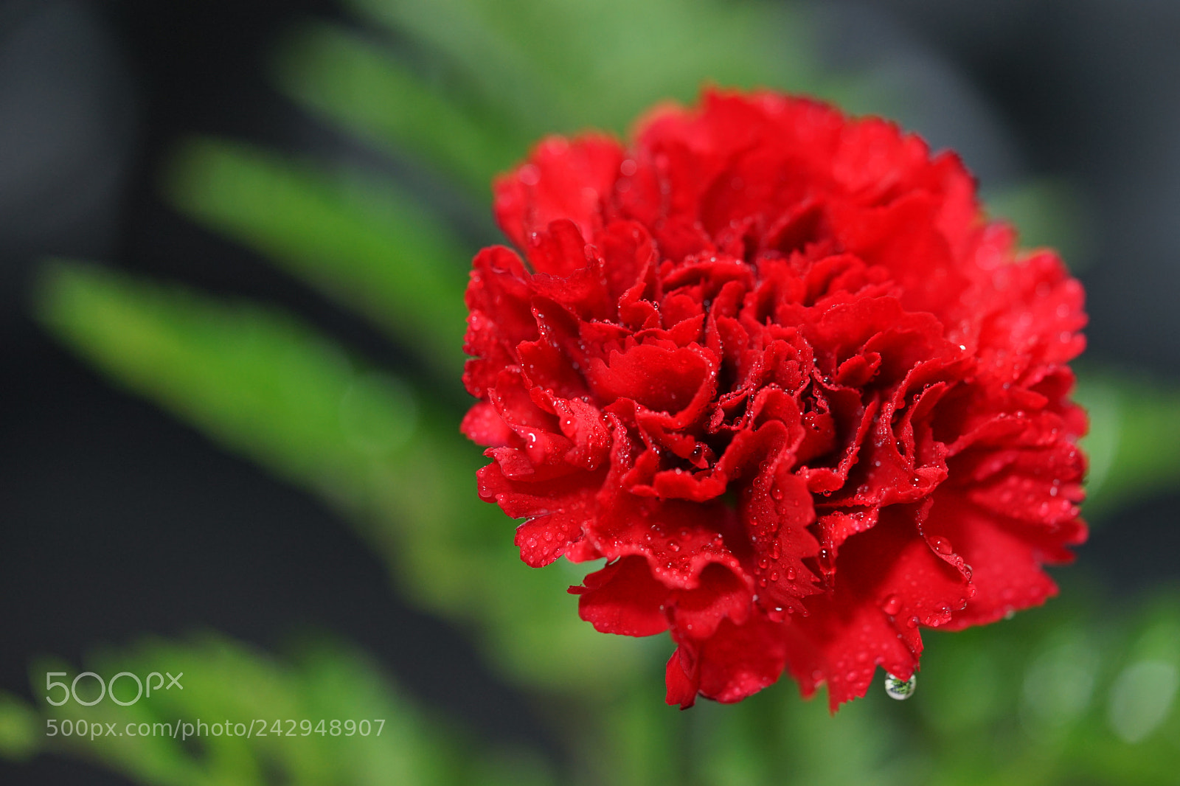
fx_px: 2949
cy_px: 393
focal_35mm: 90
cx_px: 590
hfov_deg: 22.6
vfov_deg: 15.2
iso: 800
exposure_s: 1/40
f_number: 3.2
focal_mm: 90
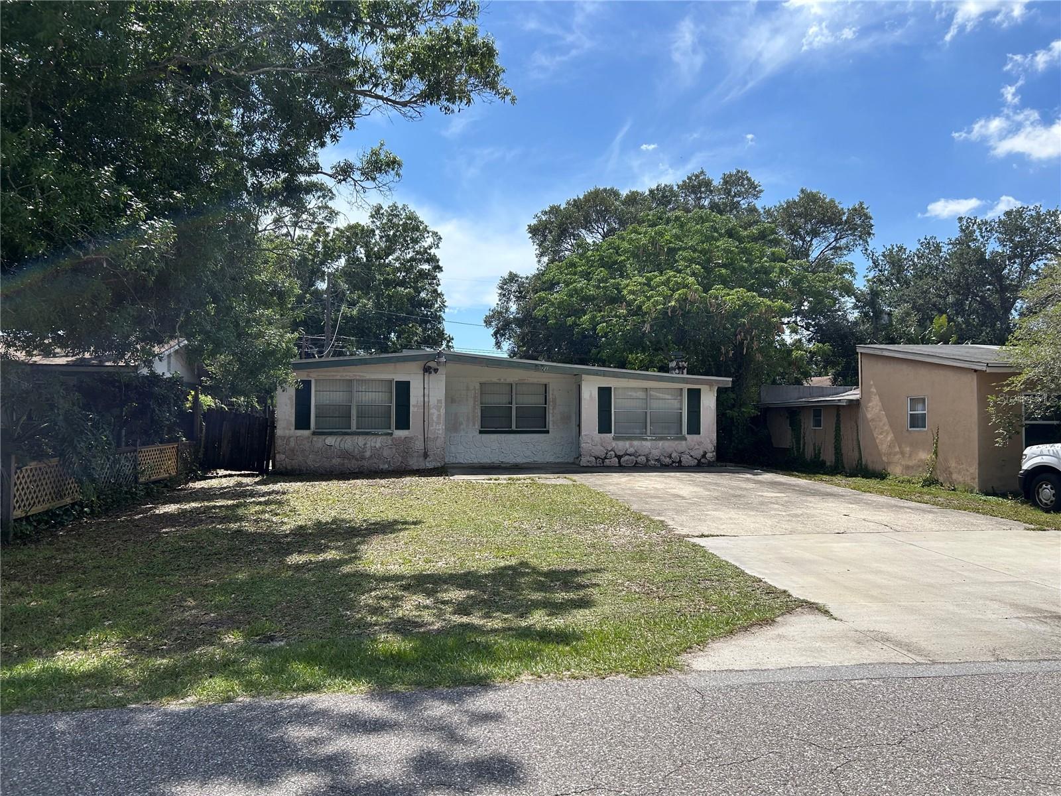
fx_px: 797
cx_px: 530
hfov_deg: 67.3
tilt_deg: +0.8
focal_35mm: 26
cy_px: 398
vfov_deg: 53.1
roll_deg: +0.0
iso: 50
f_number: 1.5
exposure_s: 1/4831
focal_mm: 5.7
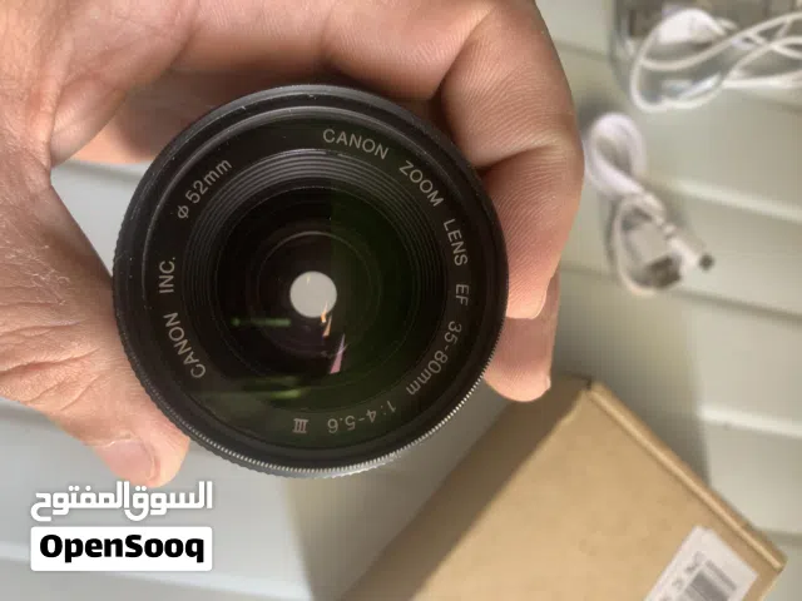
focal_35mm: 26
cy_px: 300
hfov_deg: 67.3
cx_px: 401
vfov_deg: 53.1
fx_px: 602
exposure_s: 1/60
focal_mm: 4.25
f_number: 1.8
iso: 200
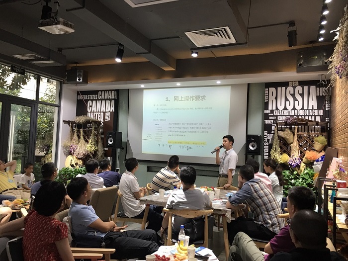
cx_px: 174
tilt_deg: +3.6
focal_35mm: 29
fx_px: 292
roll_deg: -2.3
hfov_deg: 61.7
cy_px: 130
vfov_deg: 48.2
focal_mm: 4.15
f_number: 2.2
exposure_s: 1/33
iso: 80
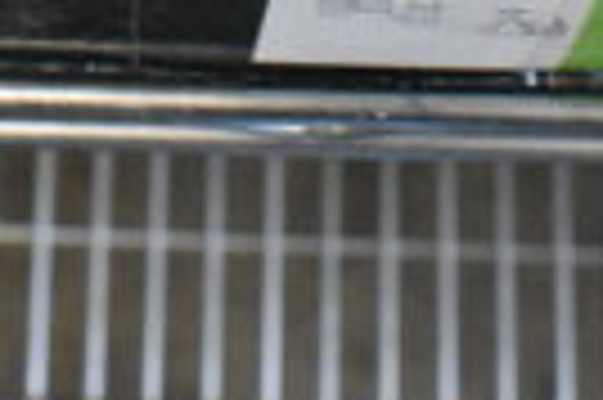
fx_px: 2631
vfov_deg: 8.2
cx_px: 72
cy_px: -452
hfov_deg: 13.0
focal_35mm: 157
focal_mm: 23
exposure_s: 1/250
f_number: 8
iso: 6400
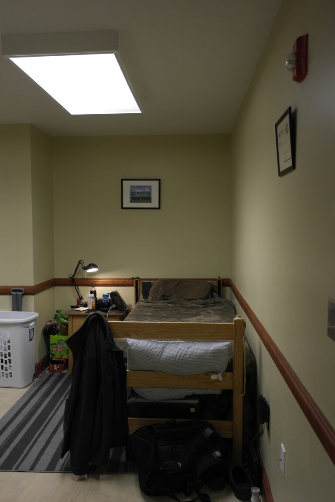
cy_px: 251
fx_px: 419
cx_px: 168
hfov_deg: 43.6
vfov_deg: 61.9
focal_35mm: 30
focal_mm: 20
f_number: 3.5
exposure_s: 1/60
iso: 400
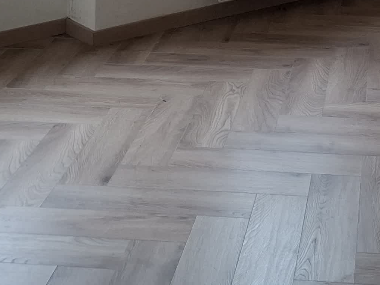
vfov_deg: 14.1
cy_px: -245
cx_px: 279
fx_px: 1010
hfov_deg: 21.2
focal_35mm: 92
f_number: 1.8
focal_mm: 5.5
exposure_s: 1/120
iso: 250
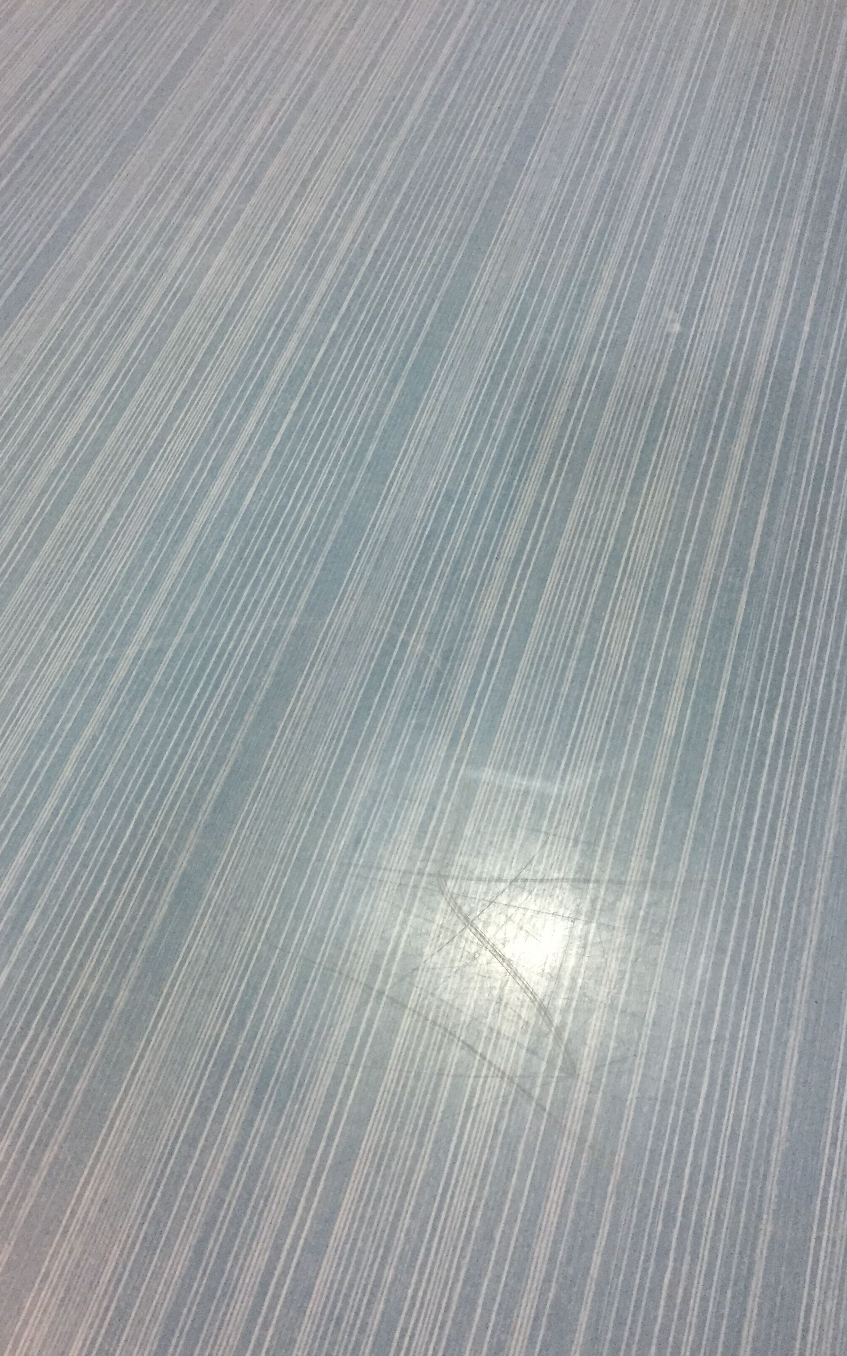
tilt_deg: -58.3
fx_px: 1145
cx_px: 356
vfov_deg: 61.2
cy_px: 680
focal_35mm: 31
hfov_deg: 40.5
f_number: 2.2
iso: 200
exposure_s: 1/33
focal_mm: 4.15
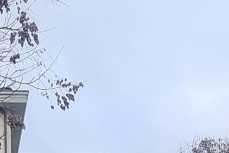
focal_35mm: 82
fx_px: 521
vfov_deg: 14.7
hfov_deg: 24.2
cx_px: 30
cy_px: 268
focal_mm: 2.2
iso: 50
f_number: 2.2
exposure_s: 1/460
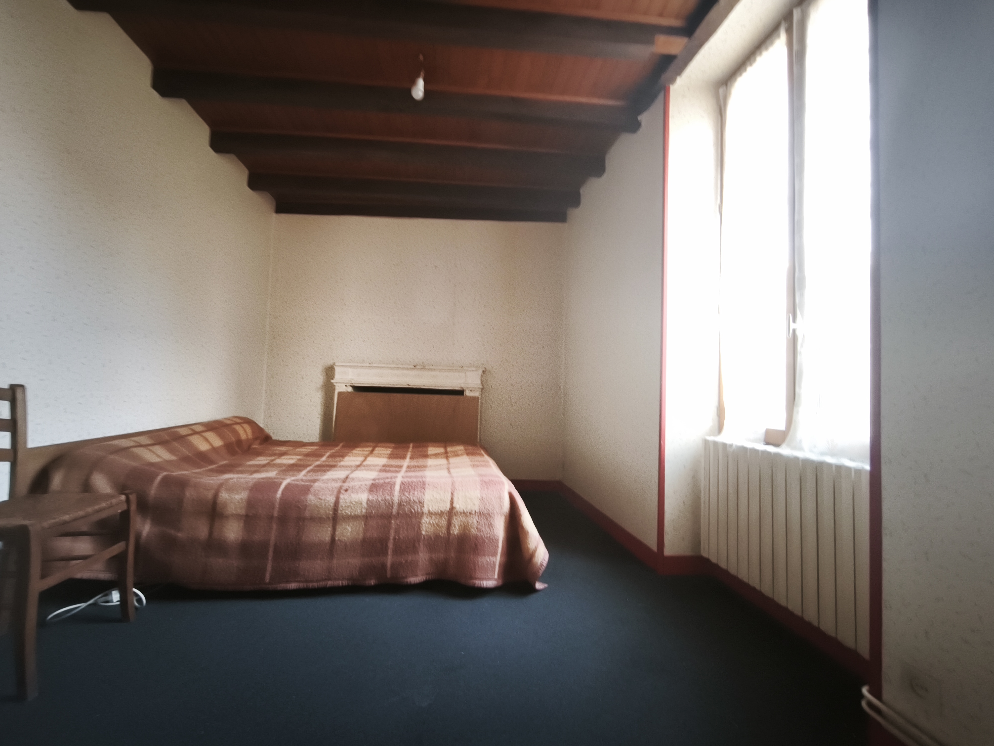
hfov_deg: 98.2
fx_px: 431
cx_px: 497
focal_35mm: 15
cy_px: 373
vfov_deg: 81.7
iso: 160
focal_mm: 1.91
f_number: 2.2
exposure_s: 1/4
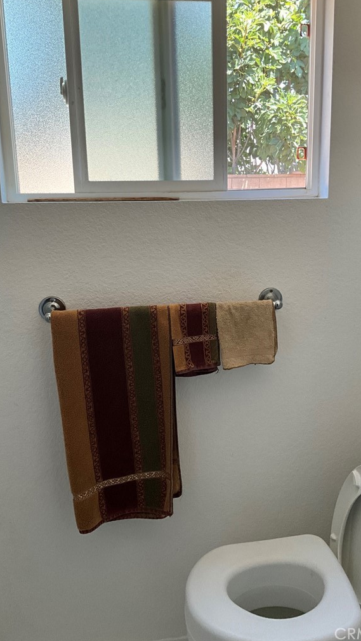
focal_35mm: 32
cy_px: 318
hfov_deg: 36.6
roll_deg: +1.8
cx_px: 201
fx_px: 544
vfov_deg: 61.0
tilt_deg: -12.3
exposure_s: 1/116
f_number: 1.8
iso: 64
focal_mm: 3
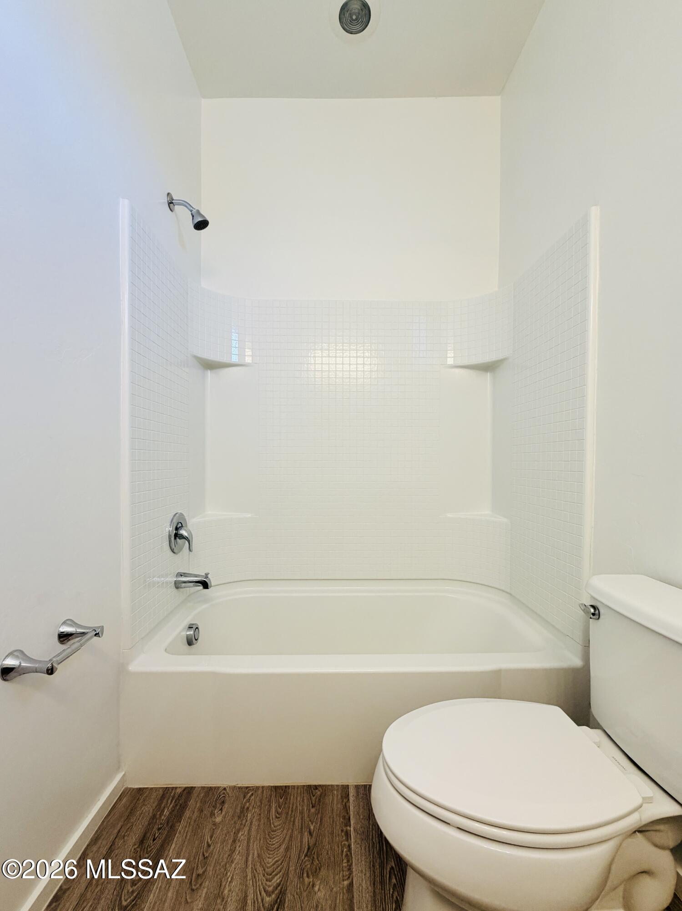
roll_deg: -0.4
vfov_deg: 102.1
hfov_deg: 85.6
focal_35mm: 14
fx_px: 368
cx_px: 341
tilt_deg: +0.6
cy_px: 456
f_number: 2.2
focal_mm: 2.22
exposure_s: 1/120
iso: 125
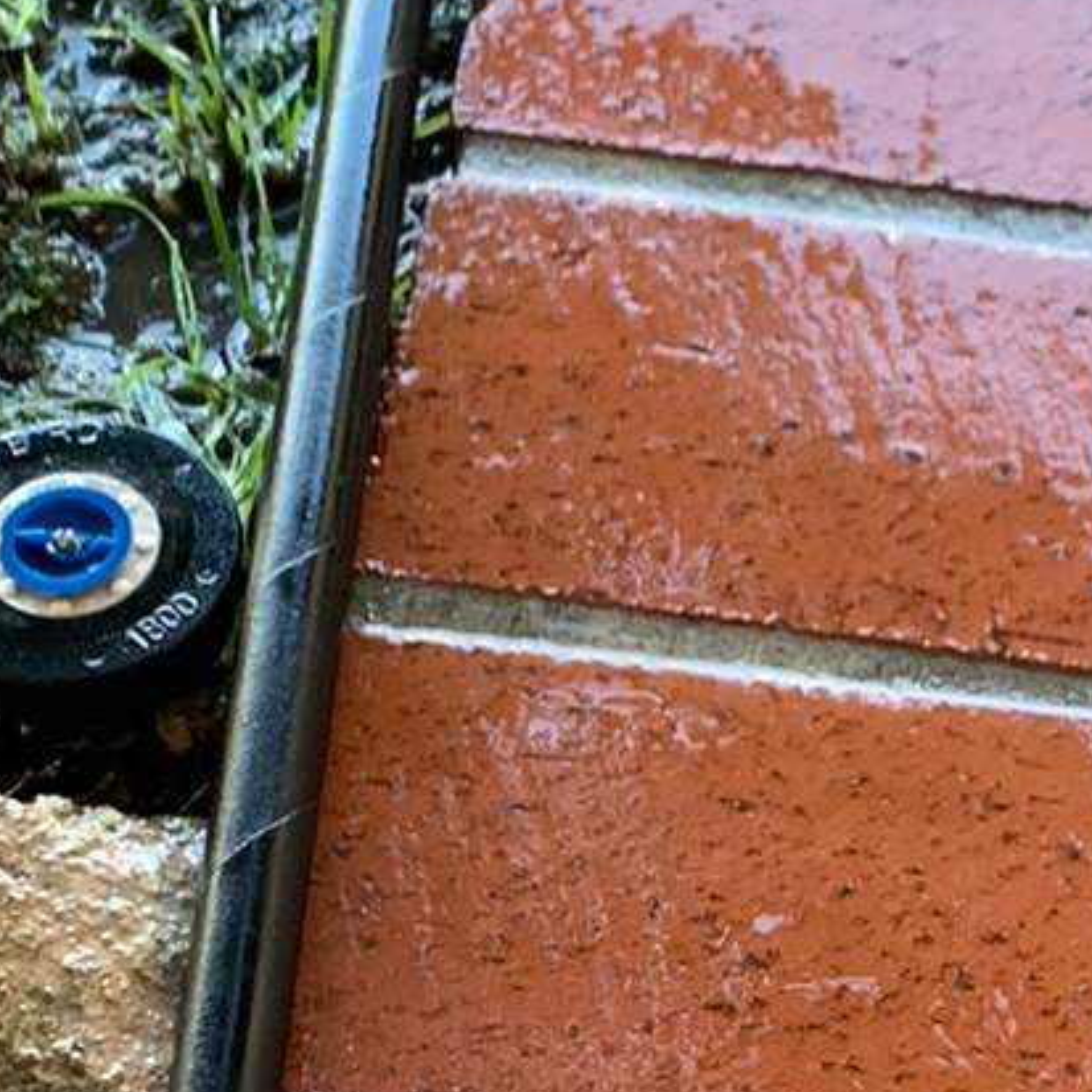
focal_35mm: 114
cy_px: 984
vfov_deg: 15.1
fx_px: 4069
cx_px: 952
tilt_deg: -59.8
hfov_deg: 15.1
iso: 100
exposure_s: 1/112
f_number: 1.8
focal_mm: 4.25
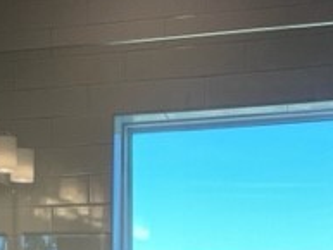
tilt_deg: -3.7
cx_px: 100
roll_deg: +0.5
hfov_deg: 22.6
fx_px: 828
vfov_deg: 15.7
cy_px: 381
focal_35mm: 86
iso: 32
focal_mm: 4.2
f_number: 1.6
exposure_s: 1/206
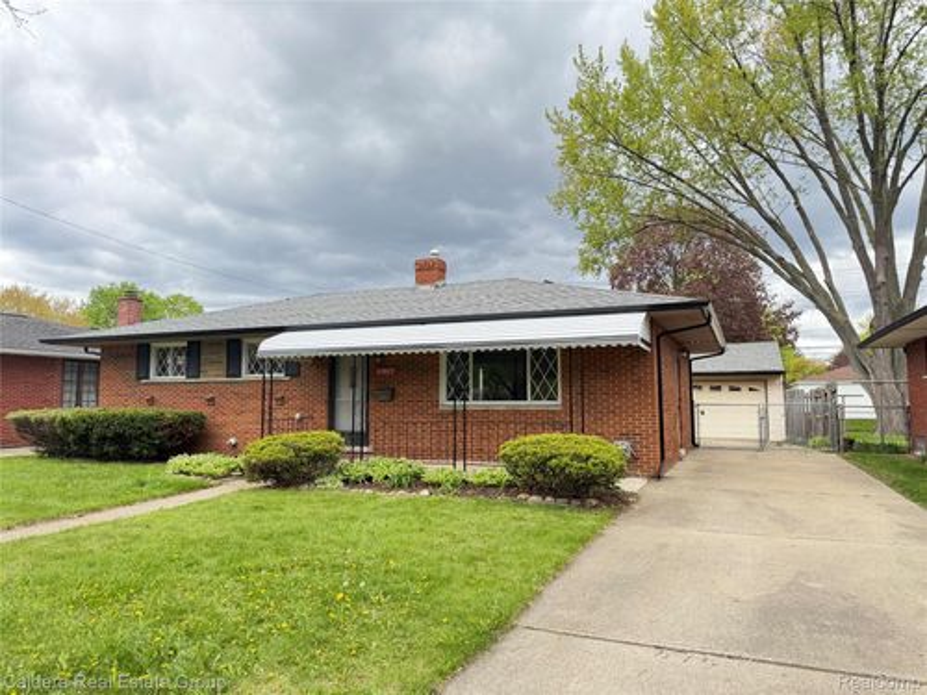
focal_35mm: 24
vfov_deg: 56.8
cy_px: 348
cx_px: 464
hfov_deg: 71.6
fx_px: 643
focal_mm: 6.76
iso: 80
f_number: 1.78
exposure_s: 1/878
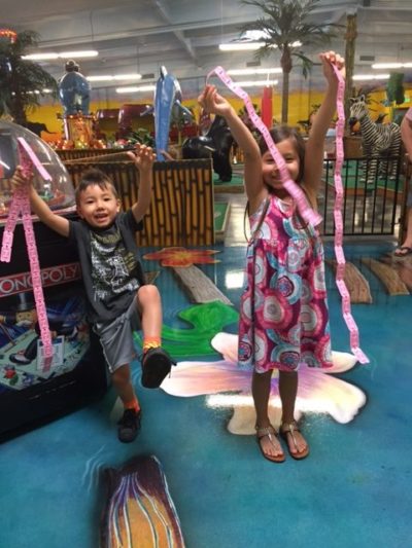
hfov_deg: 48.2
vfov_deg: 61.6
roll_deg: +0.3
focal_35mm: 29
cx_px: 206
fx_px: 460
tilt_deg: -17.3
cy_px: 274
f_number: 2.2
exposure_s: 1/30
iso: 160
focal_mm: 4.15
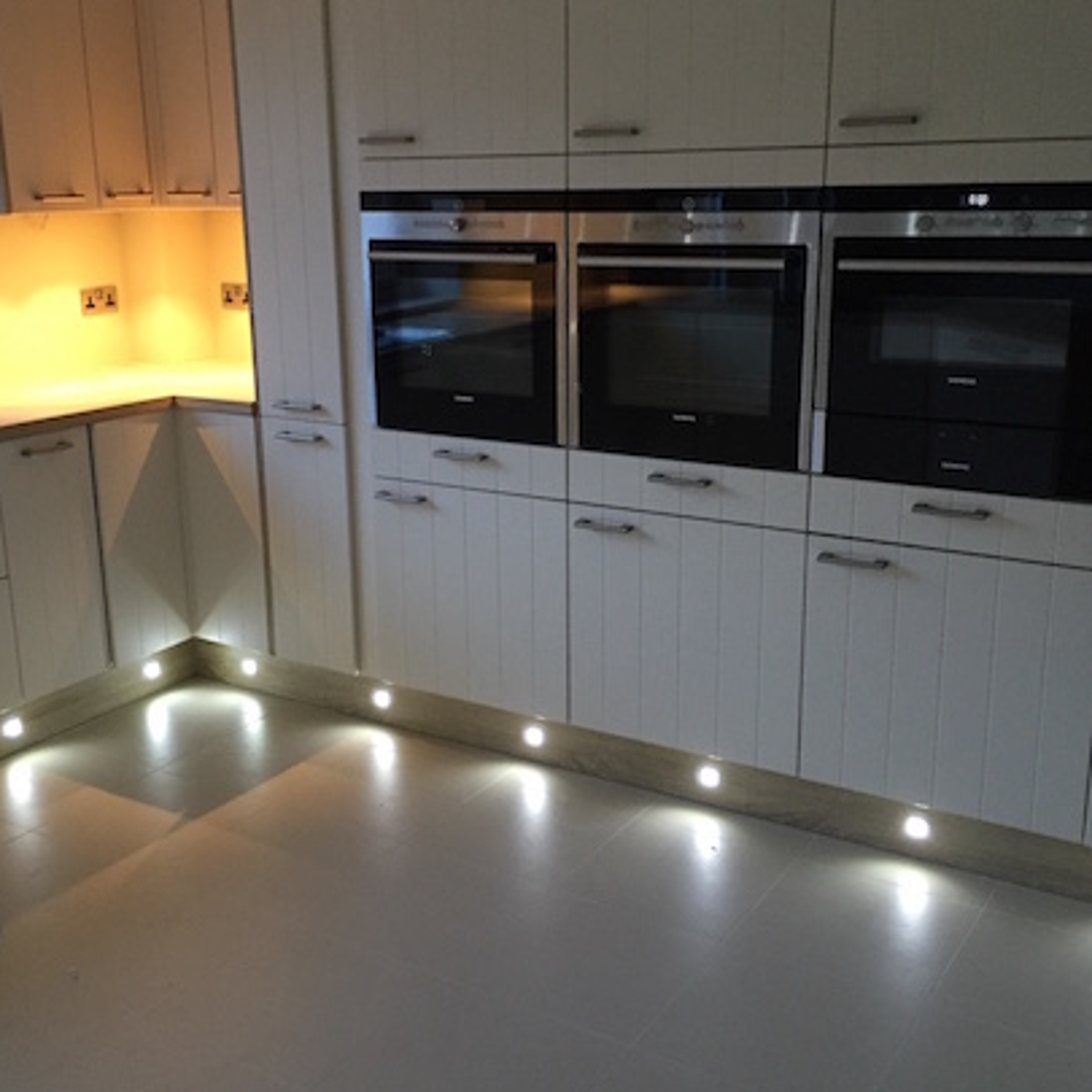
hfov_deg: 43.8
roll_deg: +1.6
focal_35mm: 38
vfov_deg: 43.9
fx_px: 1356
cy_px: 547
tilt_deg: -15.9
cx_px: 496
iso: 250
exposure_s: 1/33
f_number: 2.2
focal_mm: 4.15
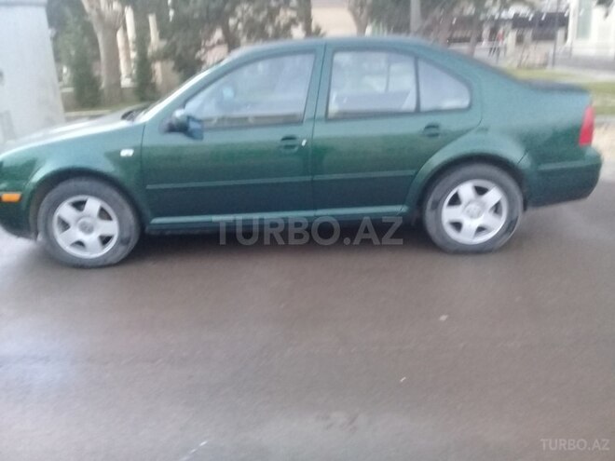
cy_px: 230
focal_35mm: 31
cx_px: 308
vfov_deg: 45.4
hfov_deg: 58.4
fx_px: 551
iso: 320
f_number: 2.2
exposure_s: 1/17
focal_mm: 3.3
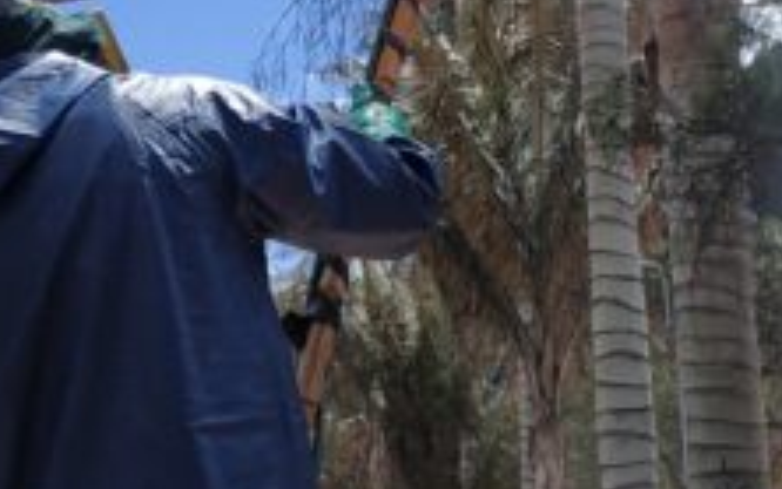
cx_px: 306
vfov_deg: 14.8
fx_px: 1876
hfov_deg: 23.5
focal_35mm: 88
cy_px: 84
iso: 200
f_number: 1.9
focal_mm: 3.94
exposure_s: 1/3634
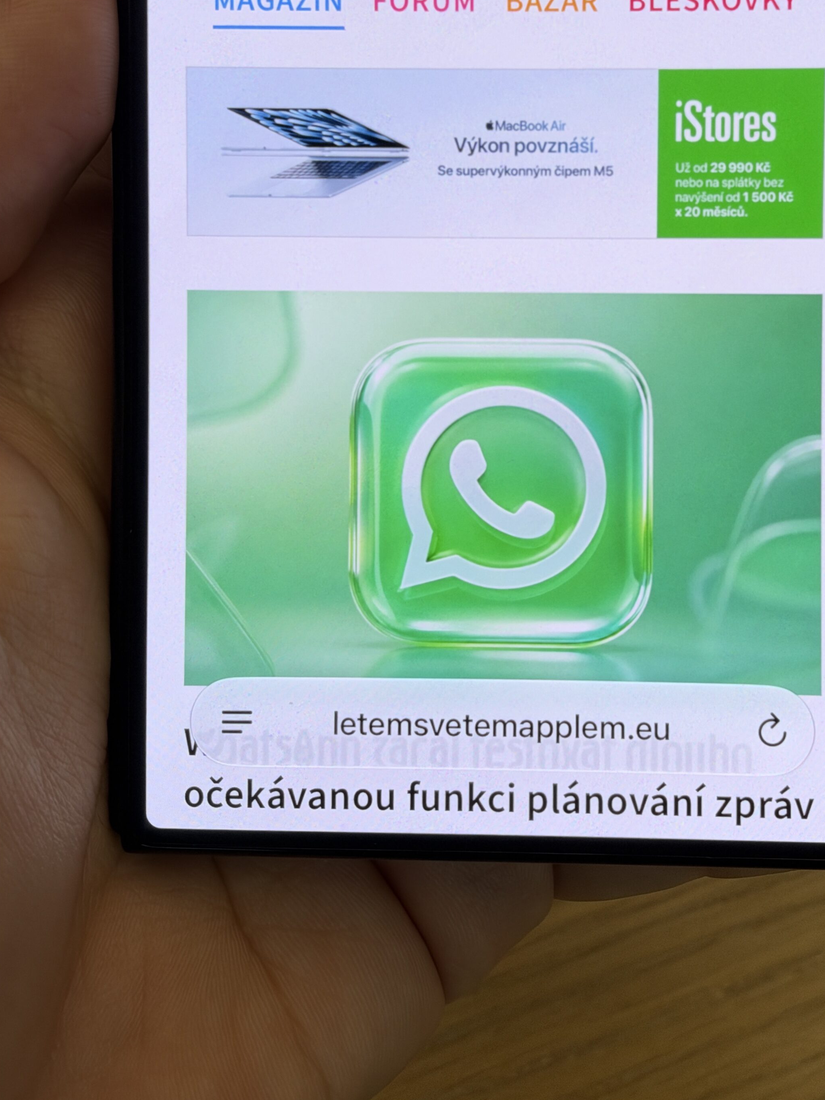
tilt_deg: -51.2
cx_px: 565
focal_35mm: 50
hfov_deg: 28.9
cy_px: 338
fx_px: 1589
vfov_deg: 37.6
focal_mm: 6.93
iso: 100
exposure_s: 1/120
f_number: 4
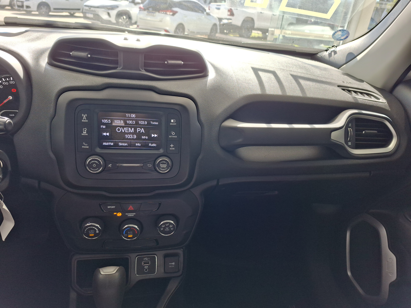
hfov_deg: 73.9
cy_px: 154
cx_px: 206
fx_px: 273
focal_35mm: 23
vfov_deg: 58.9
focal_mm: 5.54
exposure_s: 1/120
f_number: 1.8
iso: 80
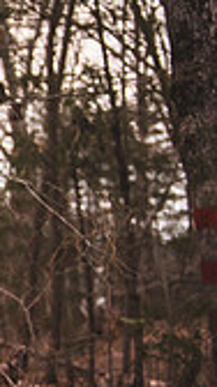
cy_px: 204
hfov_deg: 8.4
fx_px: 1263
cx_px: -406
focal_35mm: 123
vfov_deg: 17.5
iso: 100
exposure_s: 1/250
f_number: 2.8
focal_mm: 34
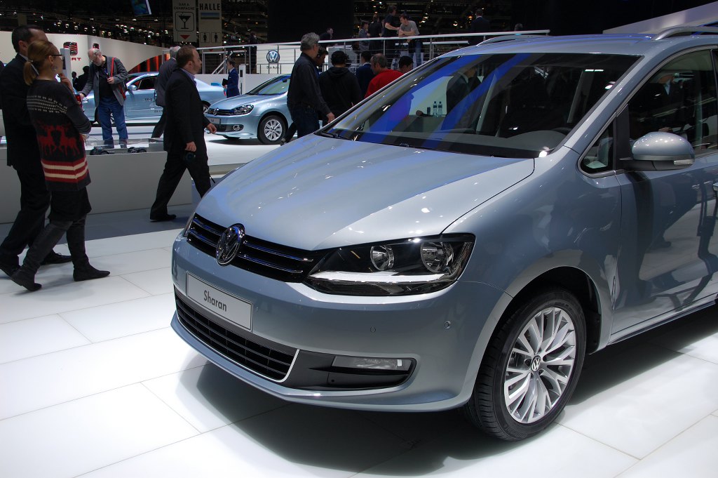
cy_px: 239
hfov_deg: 57.3
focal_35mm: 33
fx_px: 658
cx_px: 359
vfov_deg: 39.9
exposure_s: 1/160
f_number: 6.3
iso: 200
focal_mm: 22
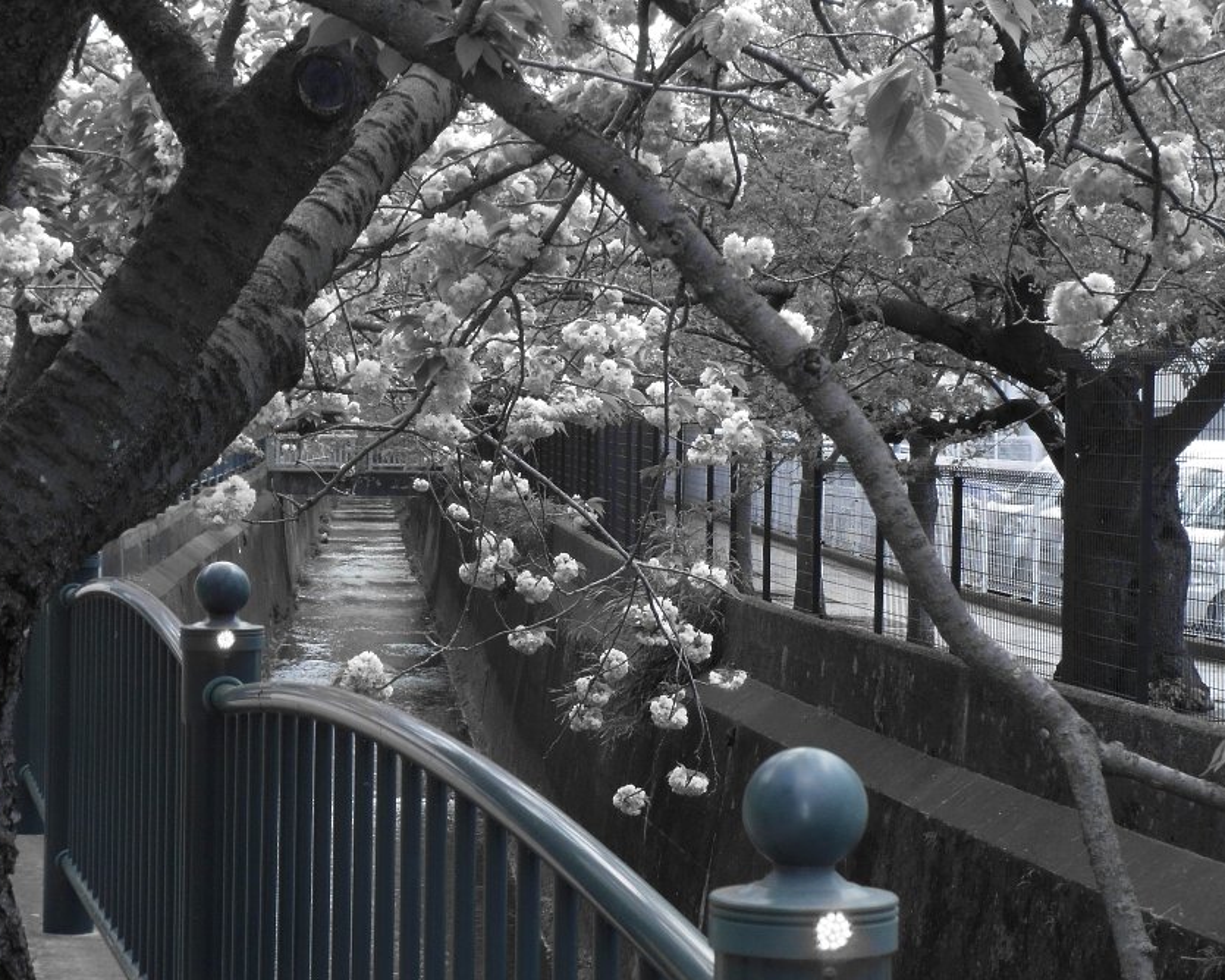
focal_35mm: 100
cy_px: 492
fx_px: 3626
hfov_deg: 19.2
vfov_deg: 15.4
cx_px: 591
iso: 200
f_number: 5.8
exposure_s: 1/125
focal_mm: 16.9
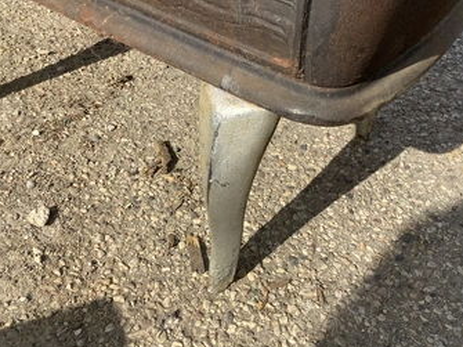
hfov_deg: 50.2
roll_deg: -3.9
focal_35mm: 37
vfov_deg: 38.6
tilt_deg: -41.3
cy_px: 163
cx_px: 229
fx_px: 495
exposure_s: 1/926
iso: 25
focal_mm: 3.3
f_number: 2.4
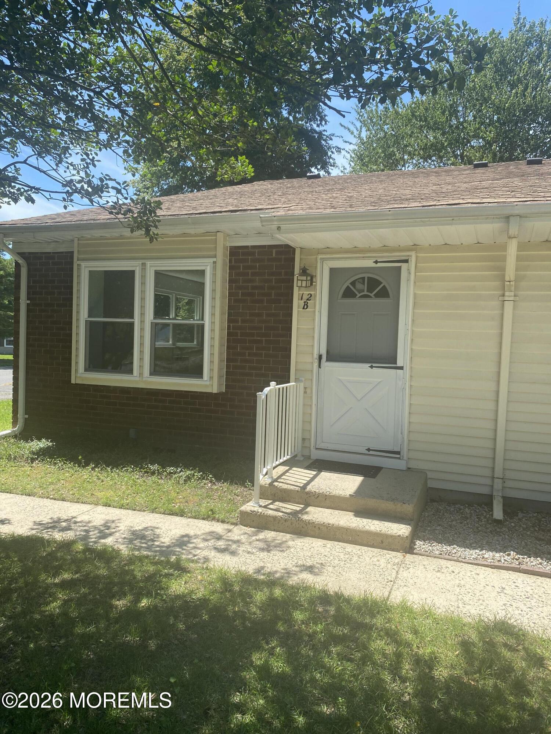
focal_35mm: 26
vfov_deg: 67.3
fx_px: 552
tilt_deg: -1.3
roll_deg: -2.0
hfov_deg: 53.1
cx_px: 276
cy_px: 367
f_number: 1.8
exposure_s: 1/1135
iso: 32
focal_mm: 4.25
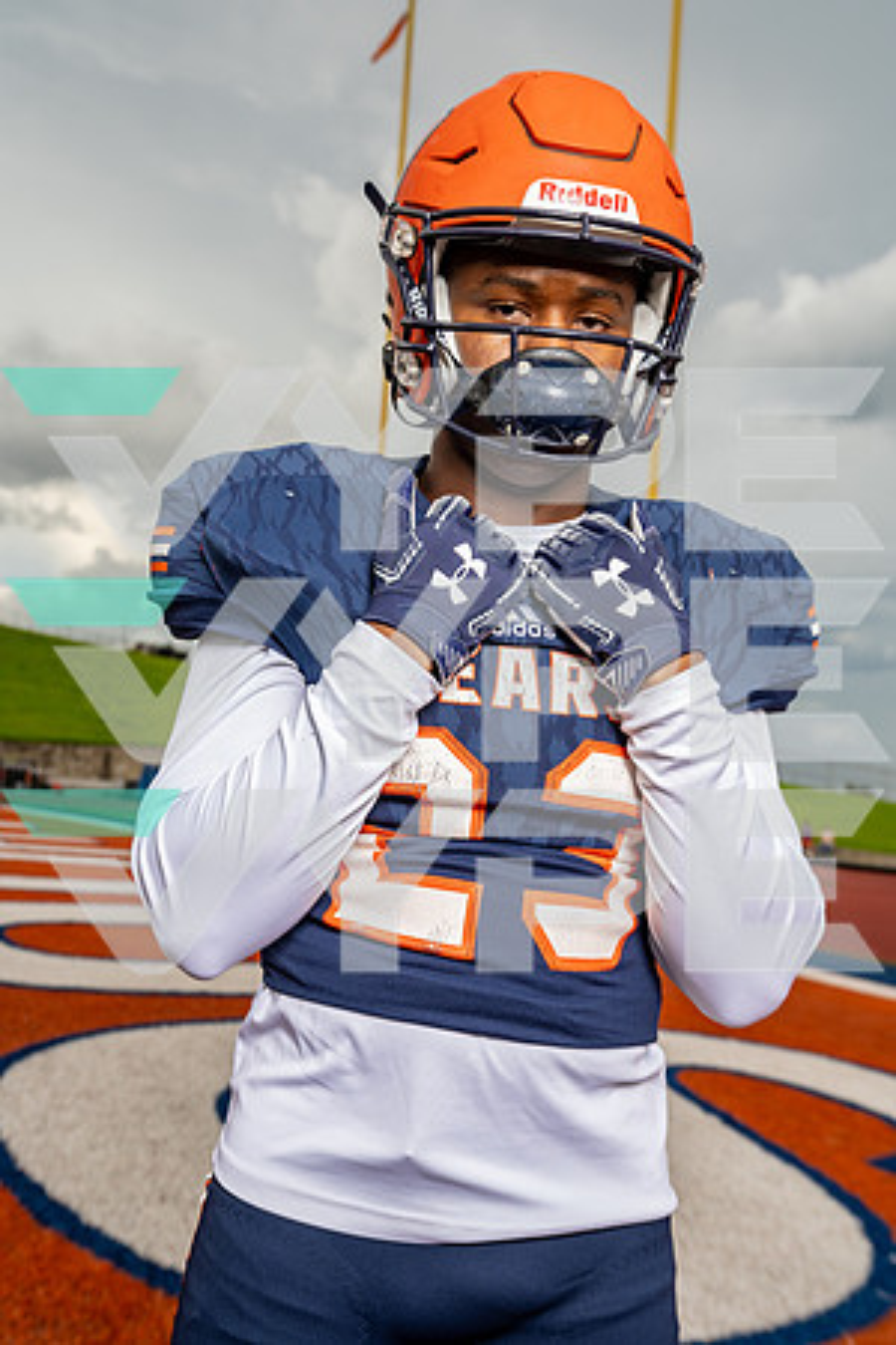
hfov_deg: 38.9
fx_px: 1269
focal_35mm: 34
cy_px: 672
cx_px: 448
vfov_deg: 55.8
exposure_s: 1/250
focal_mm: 34
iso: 100
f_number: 5.6
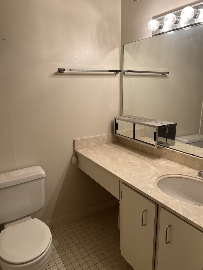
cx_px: 102
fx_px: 203
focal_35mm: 26
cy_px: 135
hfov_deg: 53.1
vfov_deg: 67.3
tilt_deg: -14.5
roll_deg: +0.9
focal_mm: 5.7
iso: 100
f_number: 1.5
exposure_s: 1/120
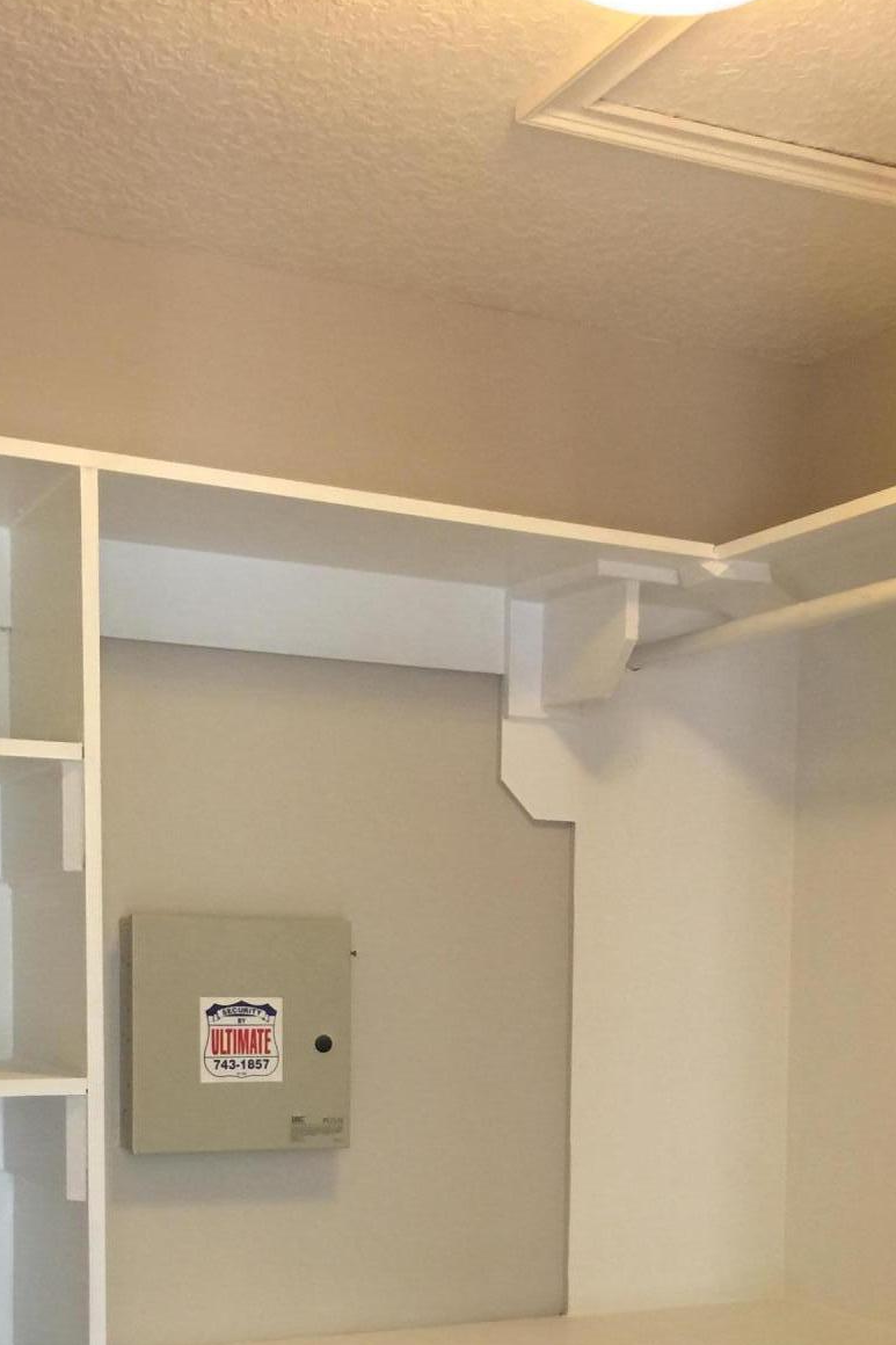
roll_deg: +0.2
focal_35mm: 52
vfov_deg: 36.4
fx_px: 1942
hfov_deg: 25.8
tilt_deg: -2.7
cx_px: 617
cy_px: 1146
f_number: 2.2
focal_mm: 4.15
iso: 40
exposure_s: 1/15
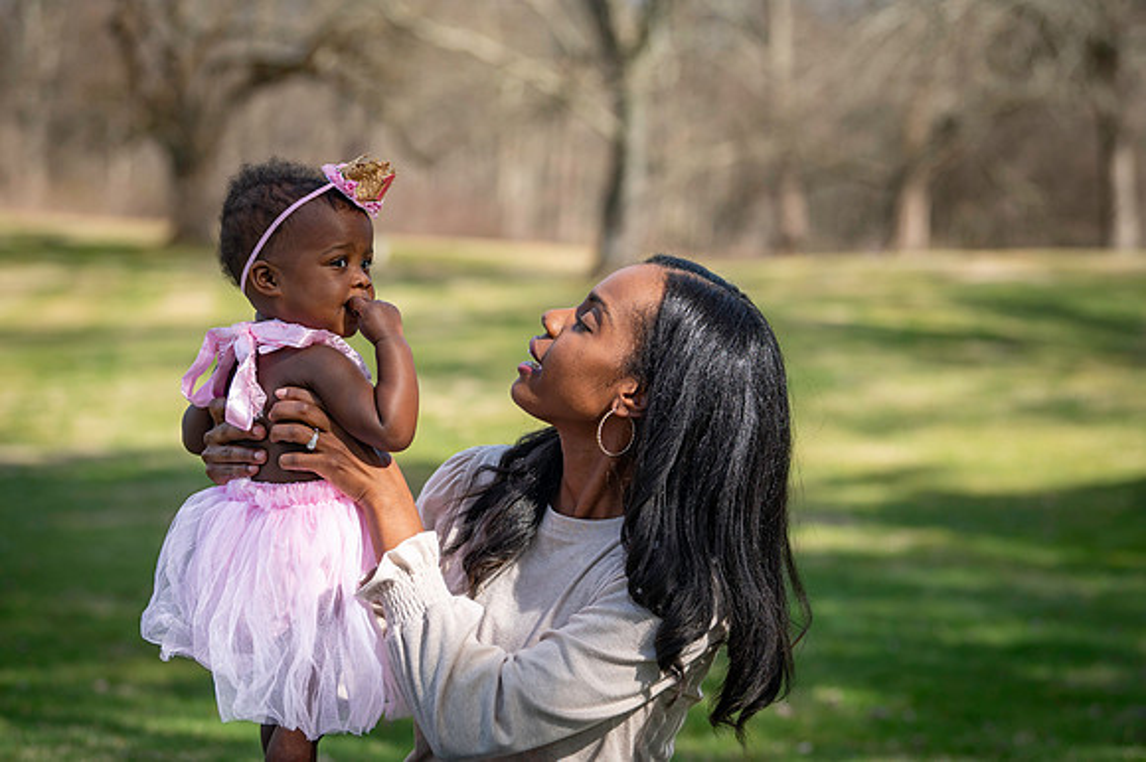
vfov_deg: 14.4
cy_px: 381
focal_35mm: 95
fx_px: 3022
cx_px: 573
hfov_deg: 21.5
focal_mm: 95
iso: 250
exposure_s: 1/1250
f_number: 4
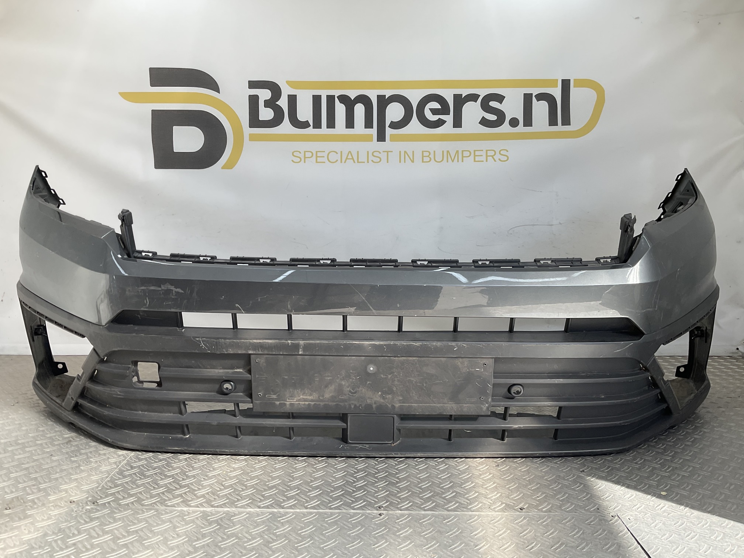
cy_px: 279
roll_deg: -1.5
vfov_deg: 48.2
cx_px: 372
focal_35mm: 29
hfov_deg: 61.7
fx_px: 623
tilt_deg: -7.2
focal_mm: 3
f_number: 1.8
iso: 16
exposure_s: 1/327
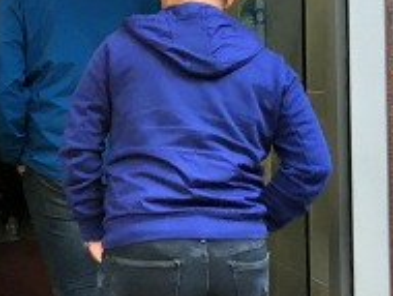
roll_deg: -0.2
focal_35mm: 122
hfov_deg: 14.7
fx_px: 1387
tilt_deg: +1.4
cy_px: 4
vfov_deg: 12.0
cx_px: -250
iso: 25
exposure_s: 1/33
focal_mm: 4.15
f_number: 2.2
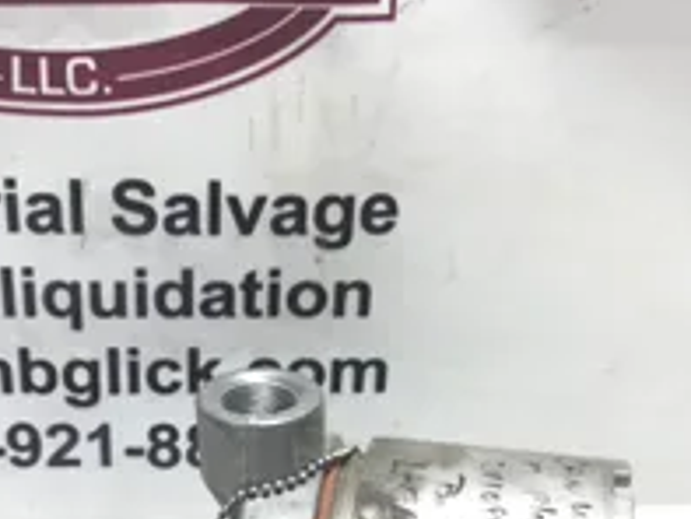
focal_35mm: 63
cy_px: 452
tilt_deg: -31.9
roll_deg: -1.6
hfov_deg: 30.4
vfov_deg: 22.8
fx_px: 1258
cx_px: 221
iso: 40
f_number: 2.4
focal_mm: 3.3
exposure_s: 1/120
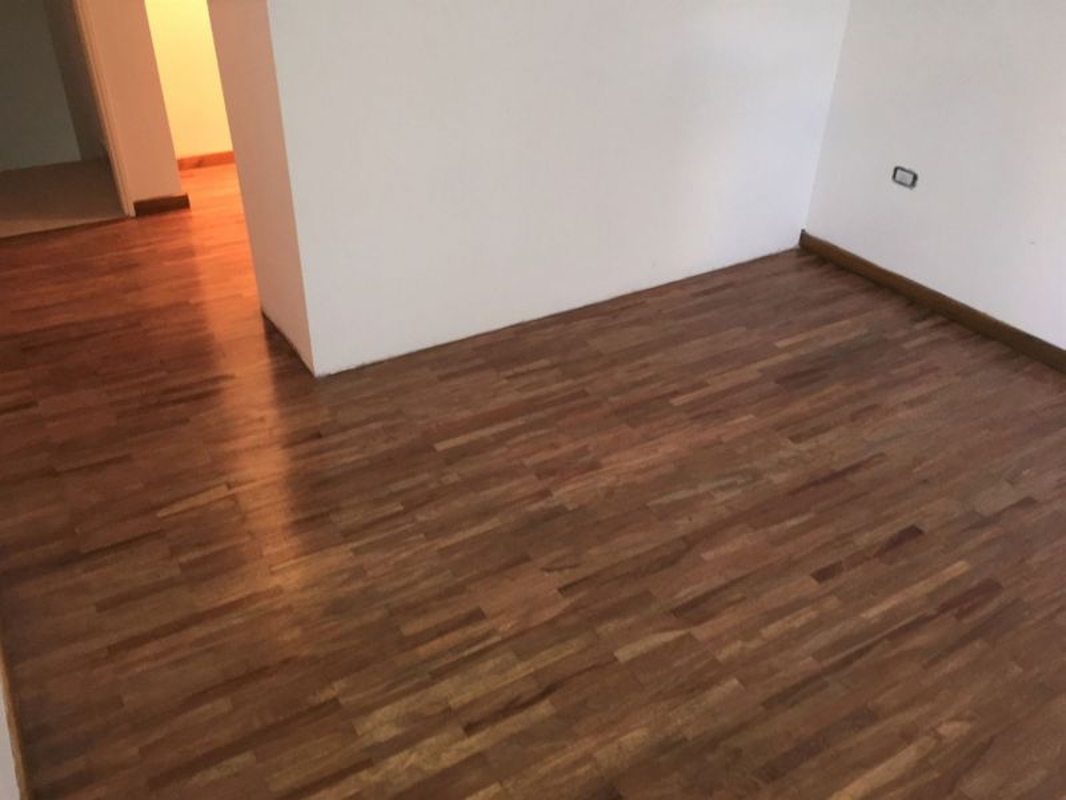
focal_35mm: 29
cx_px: 533
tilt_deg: -33.5
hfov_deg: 61.7
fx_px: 893
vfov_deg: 48.2
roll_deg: -1.0
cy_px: 400
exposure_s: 1/17
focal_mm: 4.15
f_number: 2.2
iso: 125
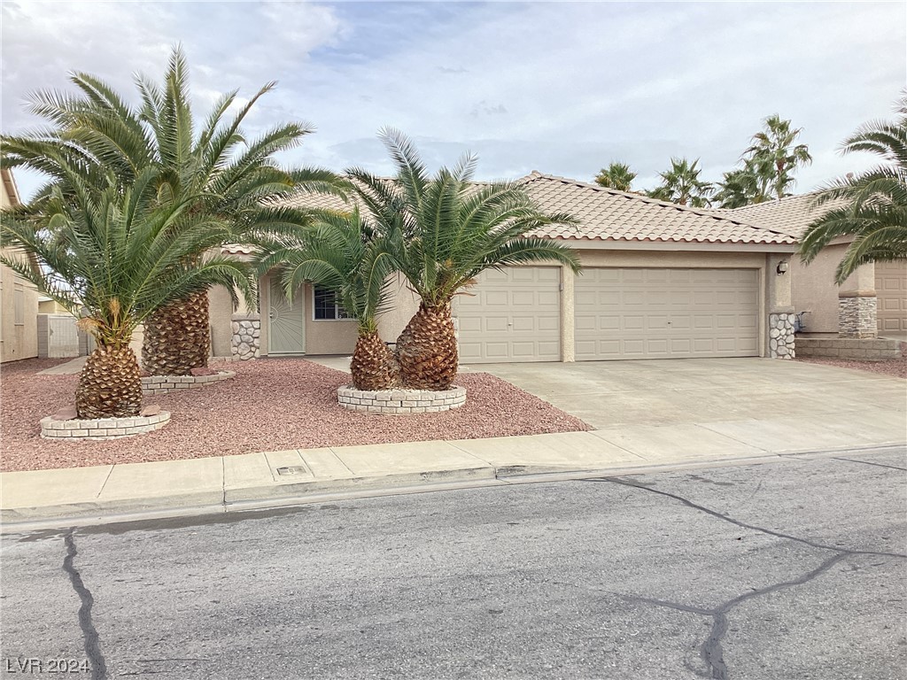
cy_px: 340
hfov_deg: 58.4
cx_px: 454
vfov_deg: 45.4
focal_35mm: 31
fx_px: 812
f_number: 2.4
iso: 25
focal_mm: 3.3
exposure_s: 1/440
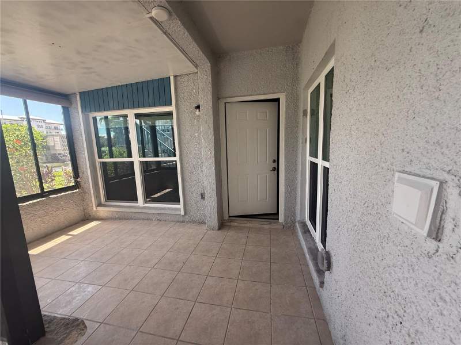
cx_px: 230
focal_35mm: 14
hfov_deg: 102.1
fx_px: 186
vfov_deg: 85.7
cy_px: 172
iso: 160
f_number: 2.2
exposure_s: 1/99
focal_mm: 2.22
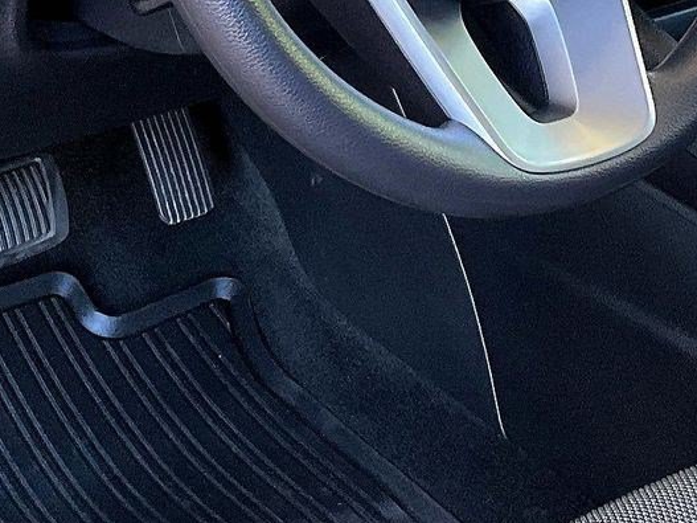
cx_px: 507
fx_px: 1771
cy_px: -118
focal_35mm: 88
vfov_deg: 16.1
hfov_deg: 22.1
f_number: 1.8
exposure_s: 1/60
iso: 80
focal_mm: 3
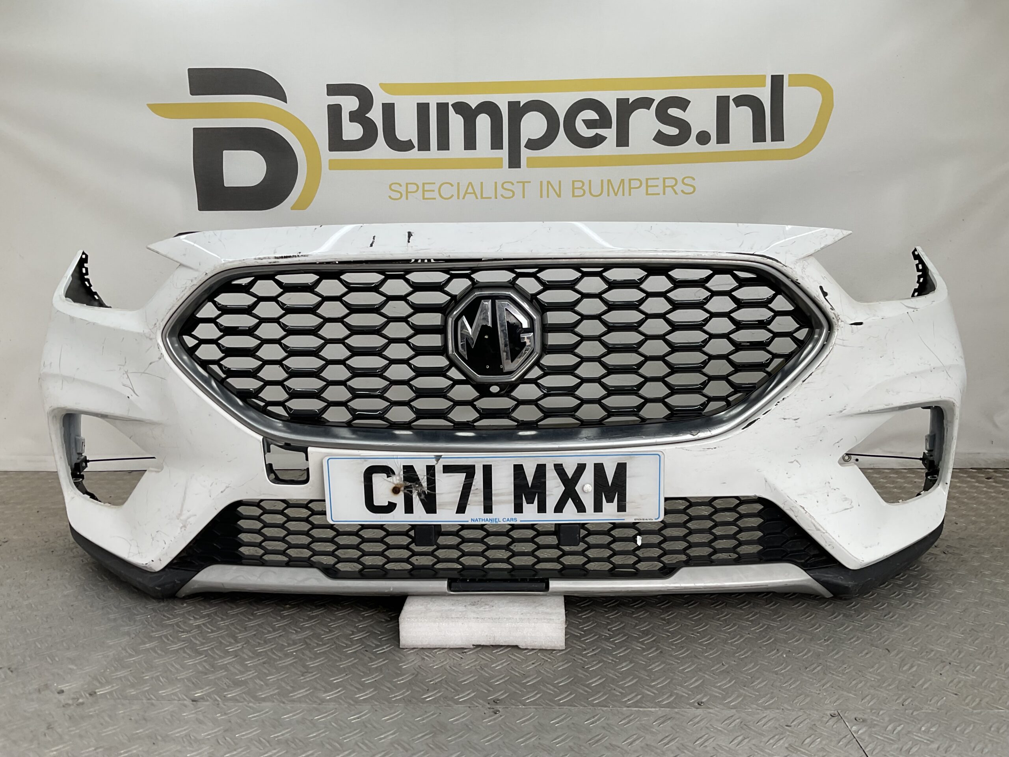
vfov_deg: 48.2
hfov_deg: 61.7
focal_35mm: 29
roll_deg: -1.0
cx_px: 504
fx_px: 845
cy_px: 378
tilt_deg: -8.8
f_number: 1.8
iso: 16
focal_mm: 3
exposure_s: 1/215
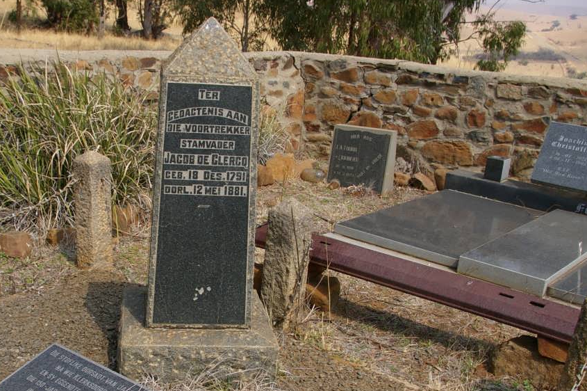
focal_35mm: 45
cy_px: 238
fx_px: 728
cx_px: 199
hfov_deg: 43.3
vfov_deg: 29.9
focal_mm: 21
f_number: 8
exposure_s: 1/250
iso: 200
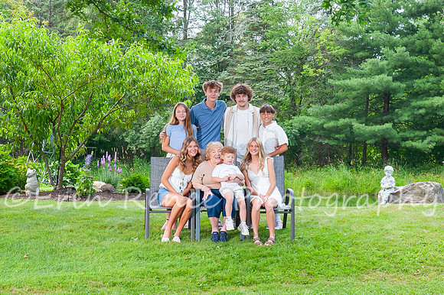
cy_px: 115
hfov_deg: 20.1
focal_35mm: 102
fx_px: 1253
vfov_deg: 13.4
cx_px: 244
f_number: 14
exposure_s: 1/100
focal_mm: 62
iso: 800
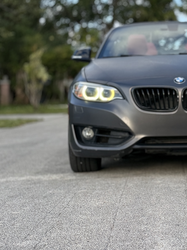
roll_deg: +0.9
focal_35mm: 97
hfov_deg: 15.0
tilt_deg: -0.3
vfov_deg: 20.2
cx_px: 177
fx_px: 699
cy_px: 99
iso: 80
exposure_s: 1/1883
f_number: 1.78
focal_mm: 6.76
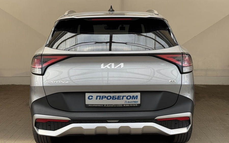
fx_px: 318
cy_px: 72
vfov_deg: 25.3
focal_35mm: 51
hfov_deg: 39.6
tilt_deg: -9.8
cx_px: 114
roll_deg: -1.0
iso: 64
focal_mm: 6.76
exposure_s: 1/1114
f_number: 1.78
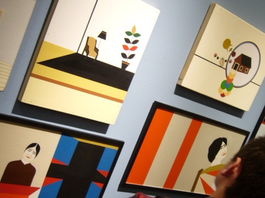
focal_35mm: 52
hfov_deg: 36.8
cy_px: 123
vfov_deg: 27.9
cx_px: 149
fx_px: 398
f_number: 2.8
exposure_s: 1/15
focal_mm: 5.8
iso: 100
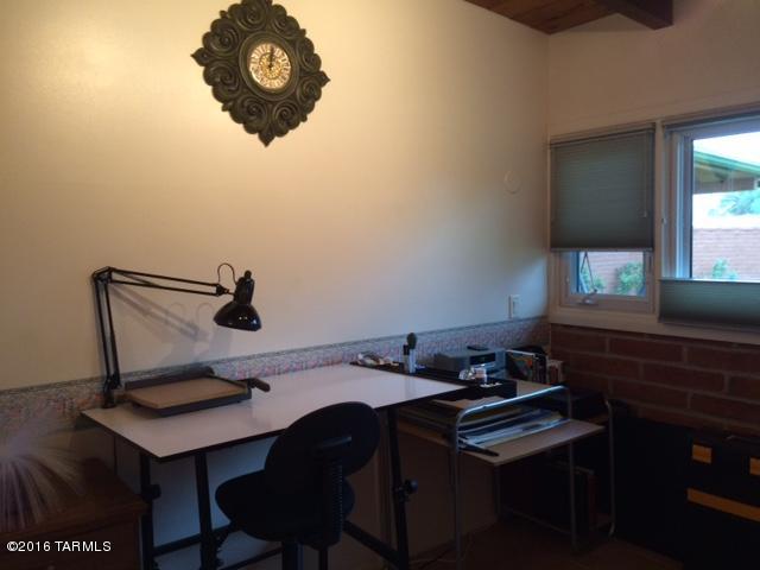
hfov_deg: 61.7
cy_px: 285
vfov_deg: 48.2
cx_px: 380
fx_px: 637
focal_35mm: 29
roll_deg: +2.1
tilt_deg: -3.8
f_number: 2.2
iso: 125
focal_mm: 4.15
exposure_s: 1/30
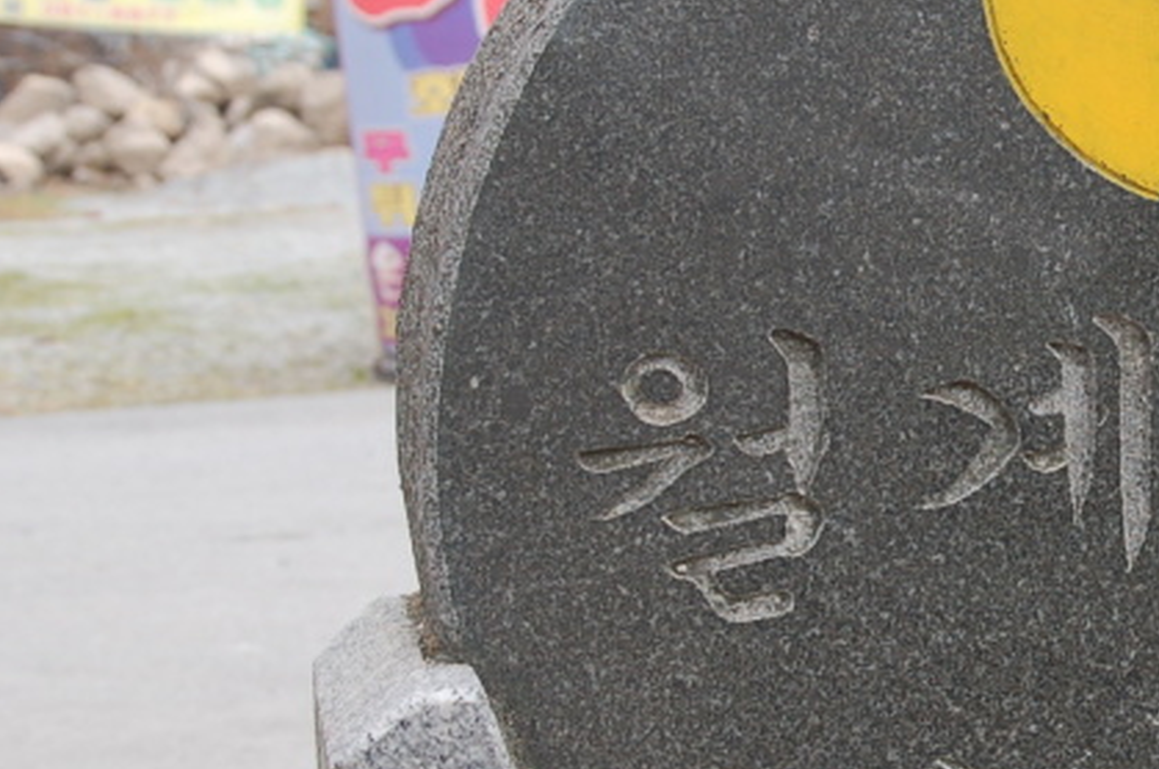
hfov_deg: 18.7
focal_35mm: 106
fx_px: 3414
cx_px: 1173
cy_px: 444
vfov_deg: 12.8
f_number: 5.6
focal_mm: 29
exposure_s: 1/125
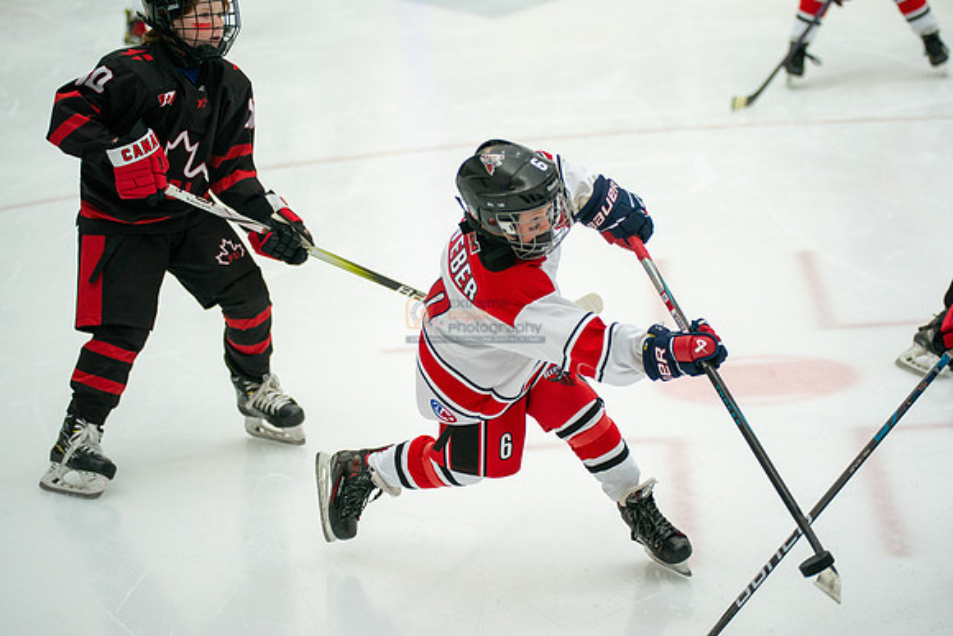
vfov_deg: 11.4
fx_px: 3177
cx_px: 476
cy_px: 318
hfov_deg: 17.1
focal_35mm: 120
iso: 1600
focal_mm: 120
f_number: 3.2
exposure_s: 1/3200
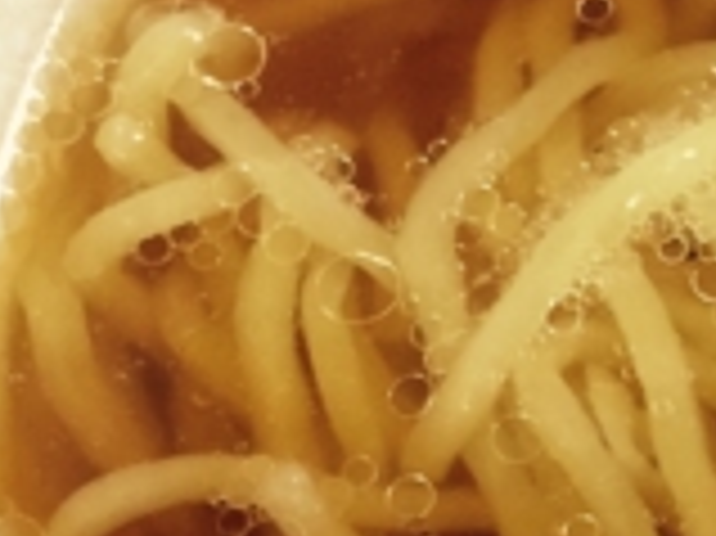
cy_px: 531
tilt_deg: -62.2
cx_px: 1328
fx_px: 3018
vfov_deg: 10.1
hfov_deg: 12.3
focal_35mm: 146
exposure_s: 1/17
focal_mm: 4.15
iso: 50
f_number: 2.2
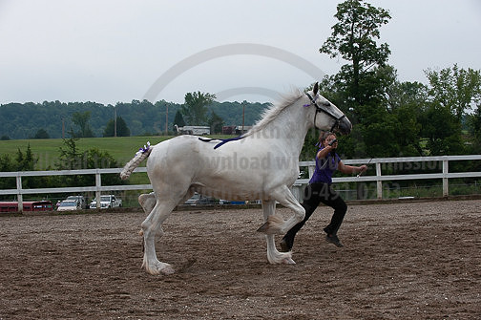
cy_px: 160
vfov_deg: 17.5
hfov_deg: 26.0
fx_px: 1041
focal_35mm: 78
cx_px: 240
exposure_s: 1/1600
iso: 720
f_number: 5.6
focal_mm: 78
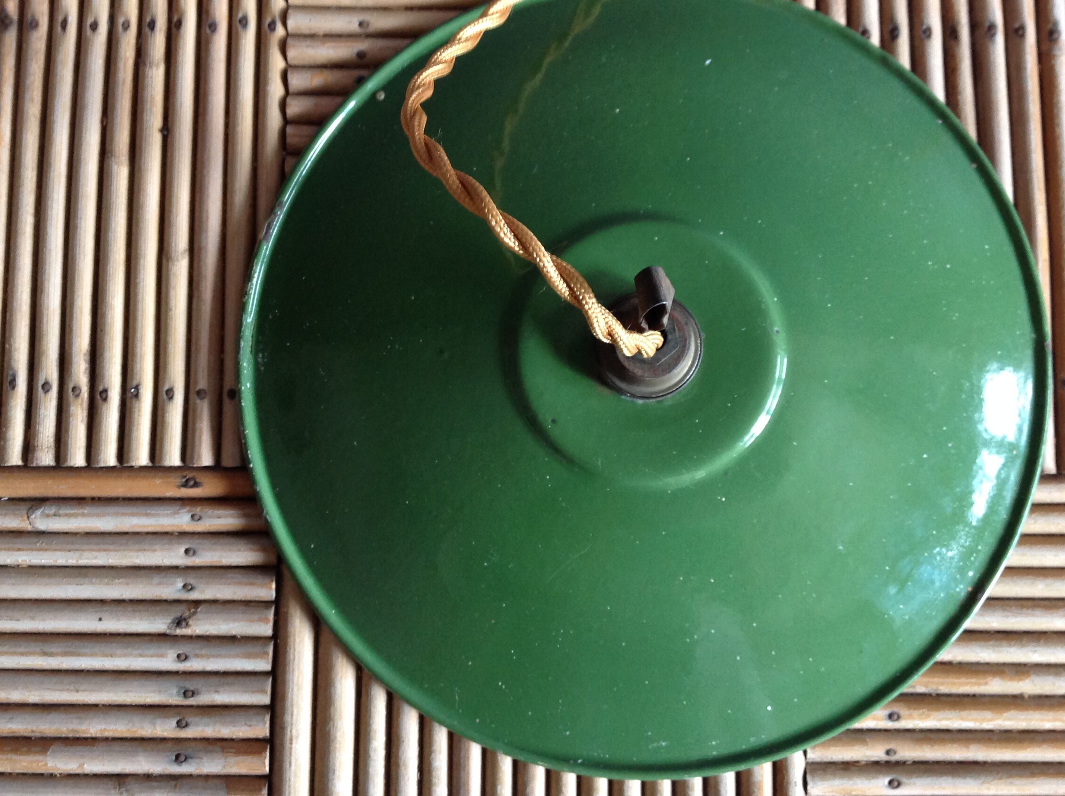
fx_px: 1229
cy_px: 348
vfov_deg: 35.8
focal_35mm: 40
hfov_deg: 46.9
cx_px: 531
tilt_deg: -83.2
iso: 125
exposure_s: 1/15
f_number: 2.4
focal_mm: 4.28
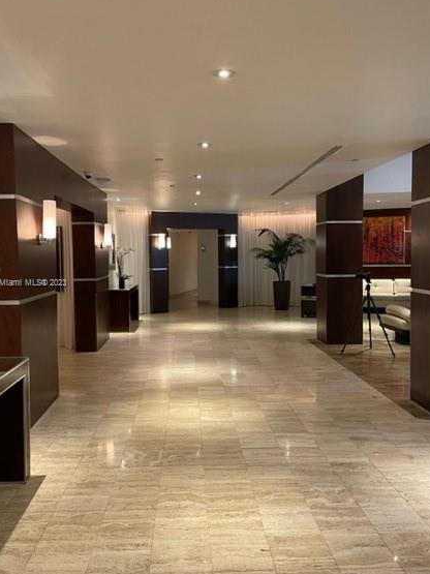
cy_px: 283
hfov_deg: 46.7
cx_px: 196
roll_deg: +0.3
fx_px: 497
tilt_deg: -2.5
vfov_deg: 60.0
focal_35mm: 30
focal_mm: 4.2
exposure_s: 1/60
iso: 160
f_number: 1.6
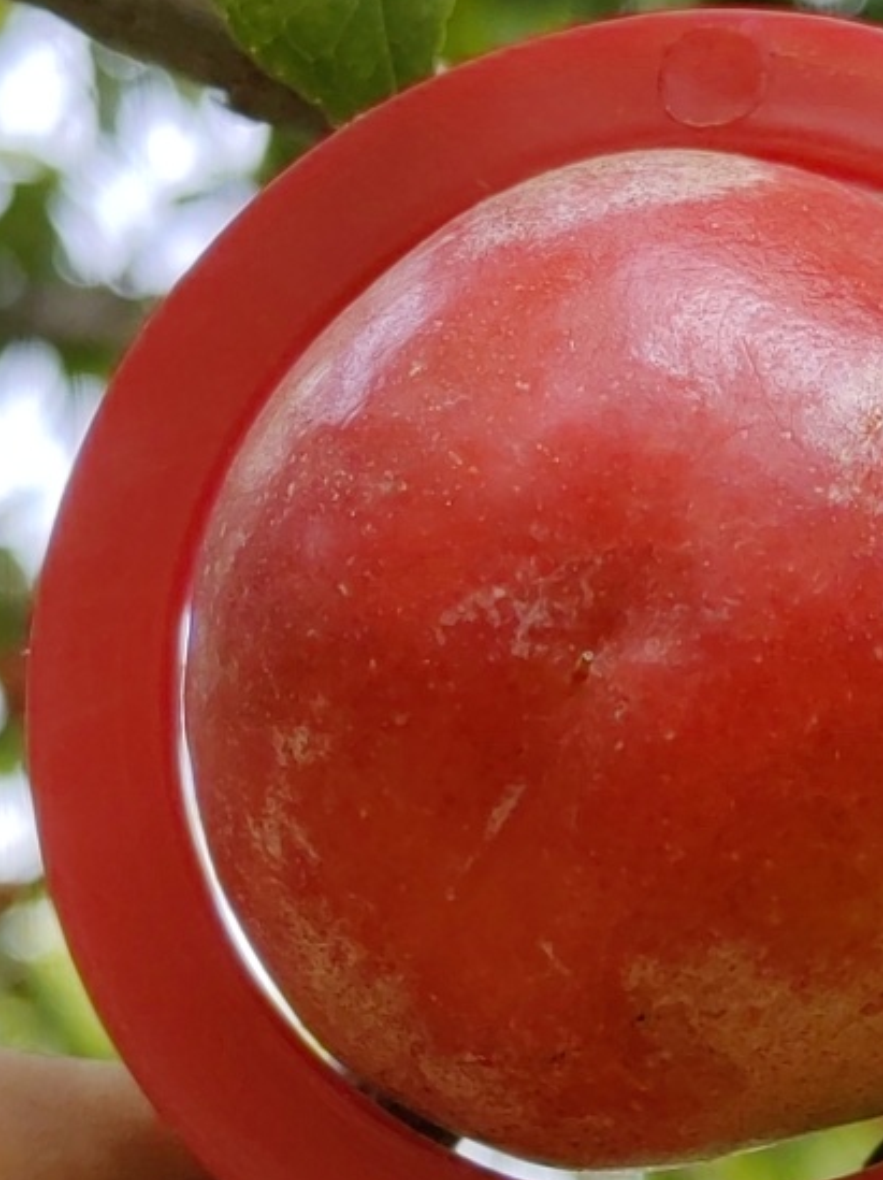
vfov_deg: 18.7
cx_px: 632
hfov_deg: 14.0
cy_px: 775
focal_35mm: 105
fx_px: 3575
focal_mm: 5.52
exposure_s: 1/799
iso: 50
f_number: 2.4
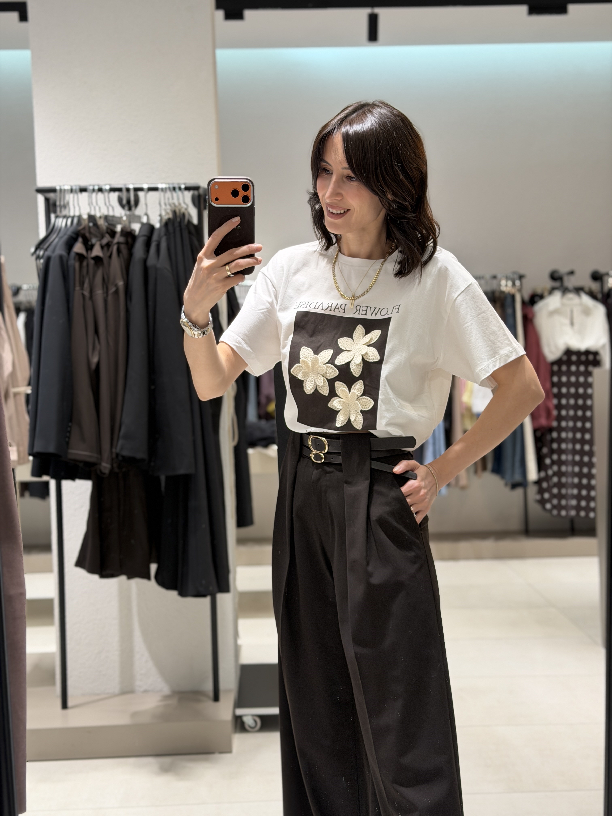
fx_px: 1131
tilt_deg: -18.5
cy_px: 408
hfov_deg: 30.3
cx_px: 306
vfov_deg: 39.7
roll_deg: +0.6
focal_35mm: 48
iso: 50
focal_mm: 6.76
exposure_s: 1/50
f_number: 1.78
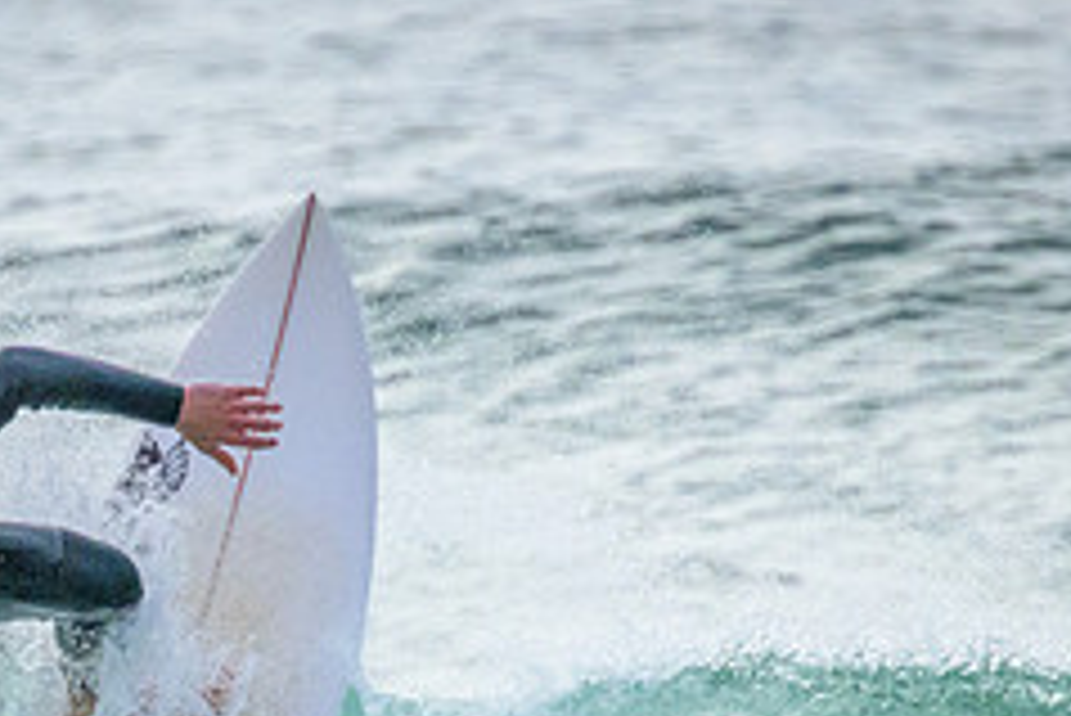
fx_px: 58075
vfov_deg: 0.7
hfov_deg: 1.1
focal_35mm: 1951
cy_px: 862
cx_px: 220
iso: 8000
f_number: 11
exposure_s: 1/2000
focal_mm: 800
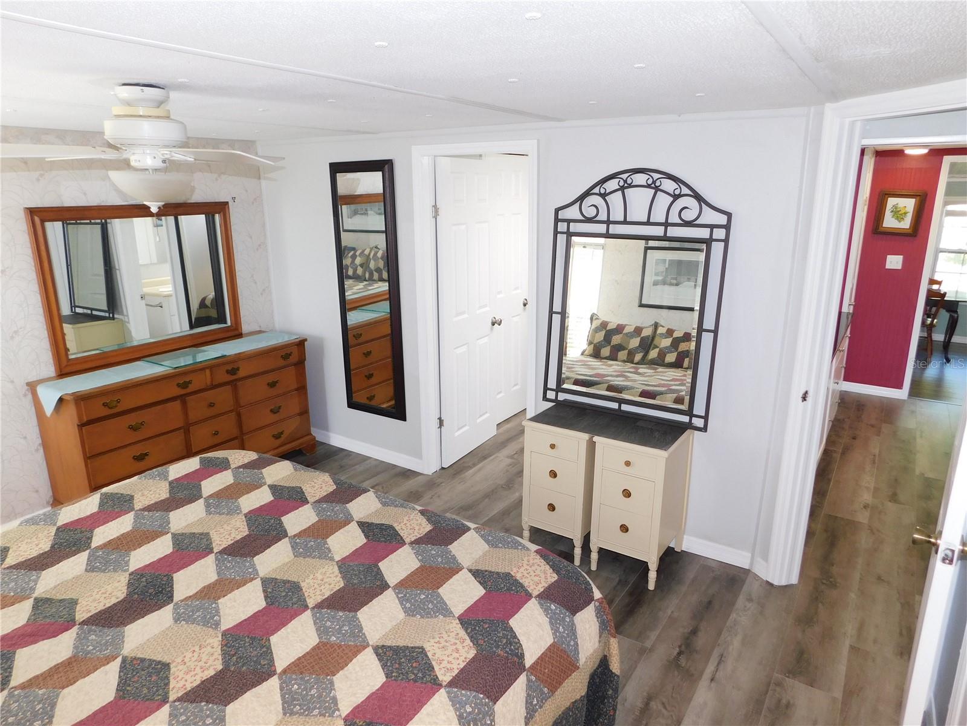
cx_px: 484
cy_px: 363
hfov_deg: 73.9
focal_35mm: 23
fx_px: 643
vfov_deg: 58.9
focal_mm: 4
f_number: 3
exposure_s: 1/30
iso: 125
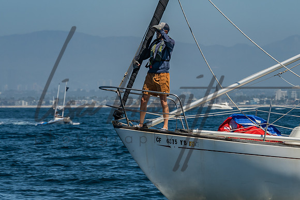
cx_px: 210
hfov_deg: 8.1
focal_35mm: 254
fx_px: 2120
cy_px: 50
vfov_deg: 5.4
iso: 160
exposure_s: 1/640
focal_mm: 120
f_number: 6.3
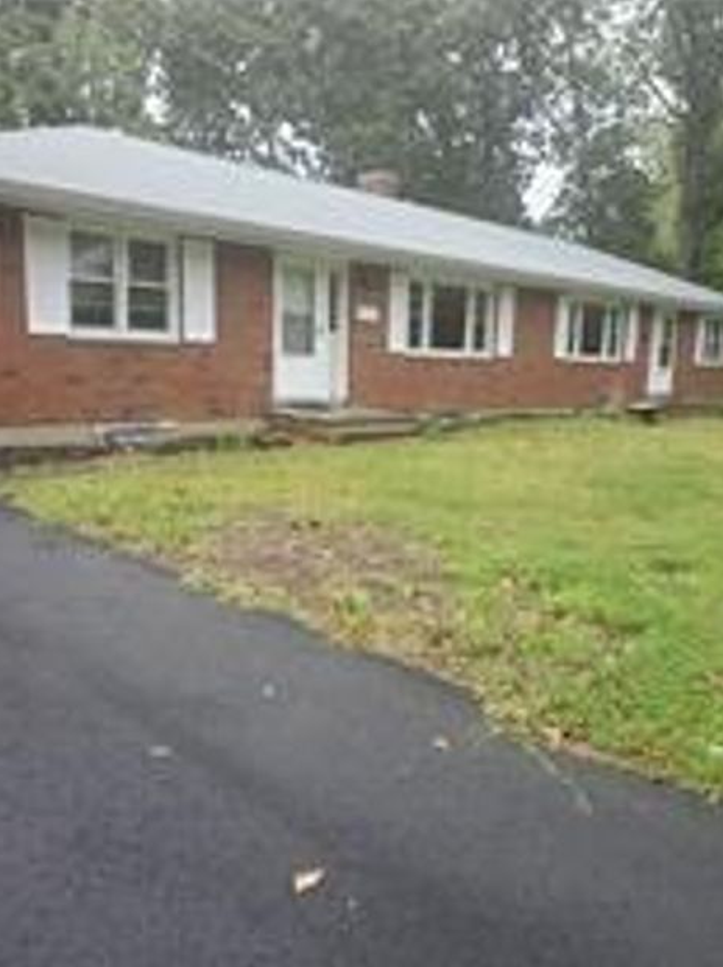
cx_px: 380
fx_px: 782
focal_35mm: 28
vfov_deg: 63.4
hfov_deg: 49.6
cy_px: 516
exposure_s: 1/120
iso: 64
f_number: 2.4
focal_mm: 4.3
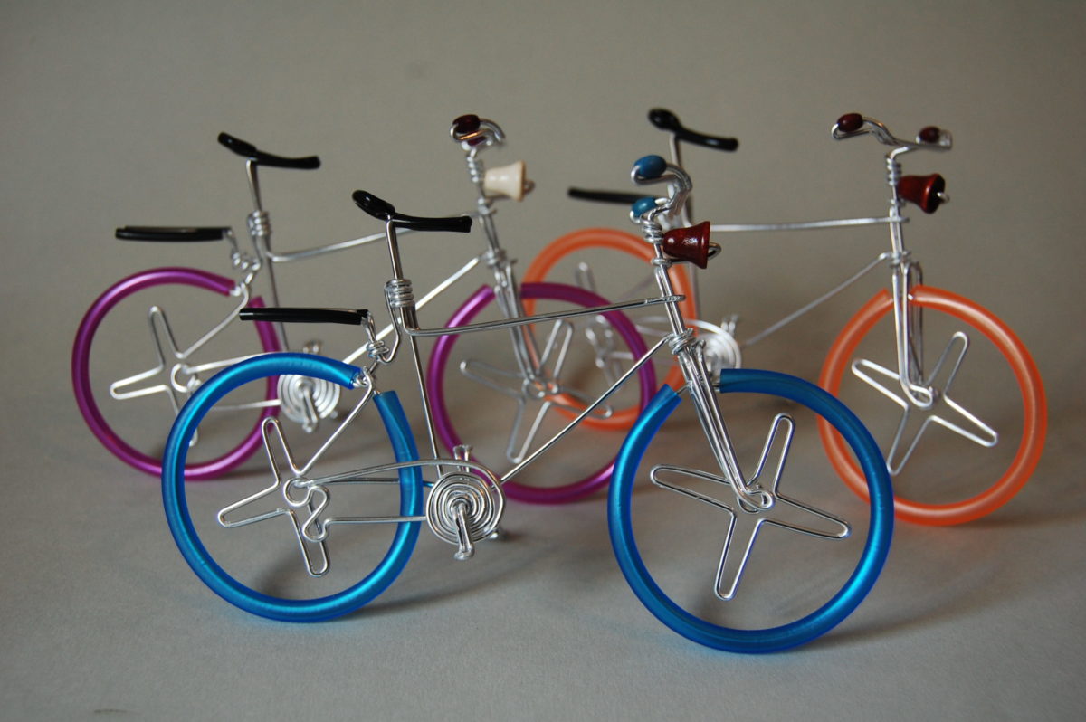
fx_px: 1402
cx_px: 543
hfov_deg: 42.4
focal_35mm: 46
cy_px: 361
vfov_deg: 28.9
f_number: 4.5
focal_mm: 31
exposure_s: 1/60
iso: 400
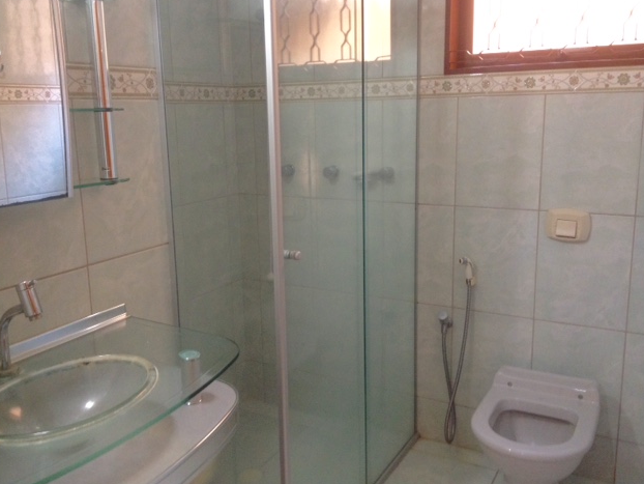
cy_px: 241
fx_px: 670
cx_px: 318
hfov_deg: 51.3
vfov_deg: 39.7
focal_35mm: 36
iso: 160
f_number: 2.4
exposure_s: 1/20
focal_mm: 4.28
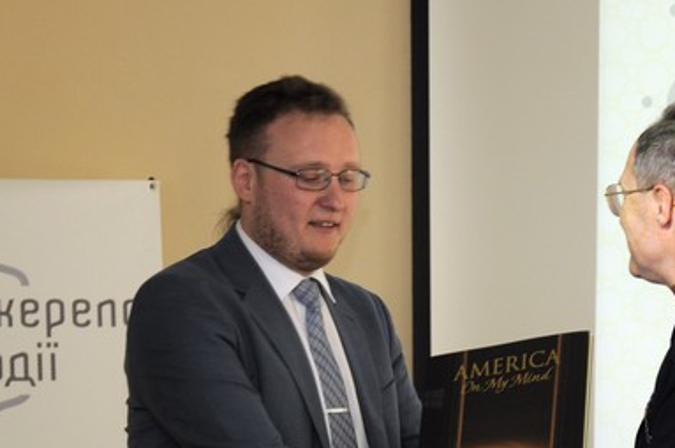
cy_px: 381
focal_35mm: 181
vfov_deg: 7.5
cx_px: 508
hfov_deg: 11.3
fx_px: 3388
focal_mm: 66
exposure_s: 1/60
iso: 500
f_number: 5.3
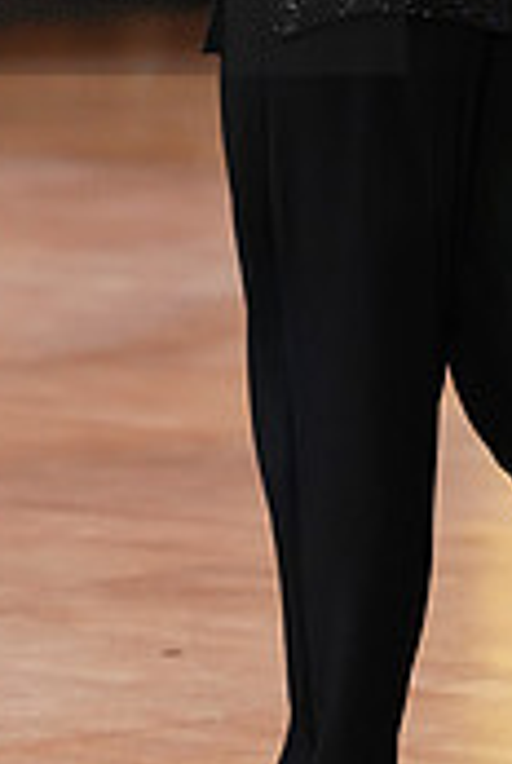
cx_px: -201
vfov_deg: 4.4
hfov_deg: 2.9
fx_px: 9965
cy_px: -71
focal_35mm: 469
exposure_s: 1/640
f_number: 3.2
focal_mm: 140
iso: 3200
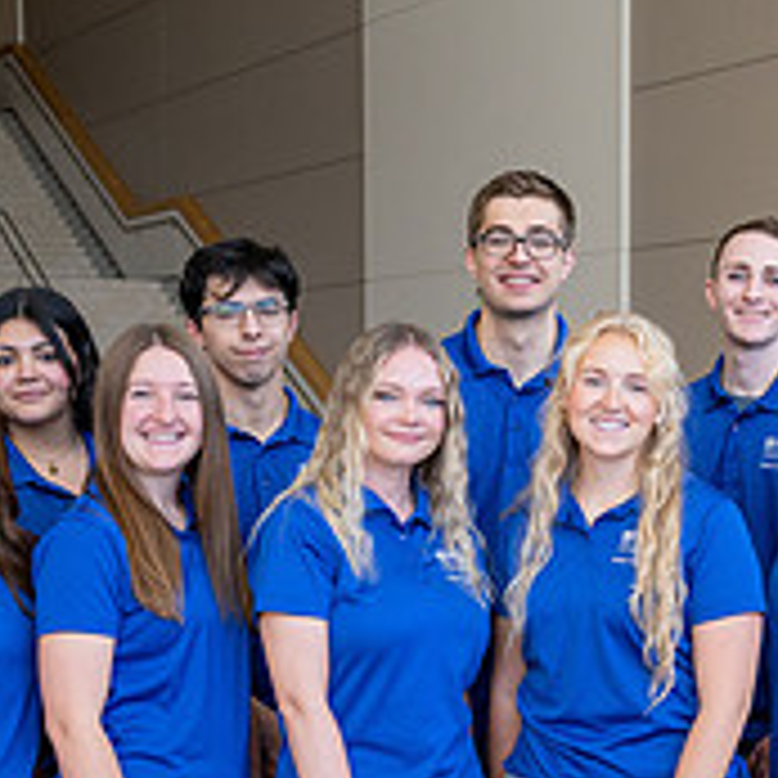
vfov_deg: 20.9
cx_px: 596
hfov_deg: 20.9
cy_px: 623
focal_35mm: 82
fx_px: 2085
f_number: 5
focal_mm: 25
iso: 400
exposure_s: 1/250
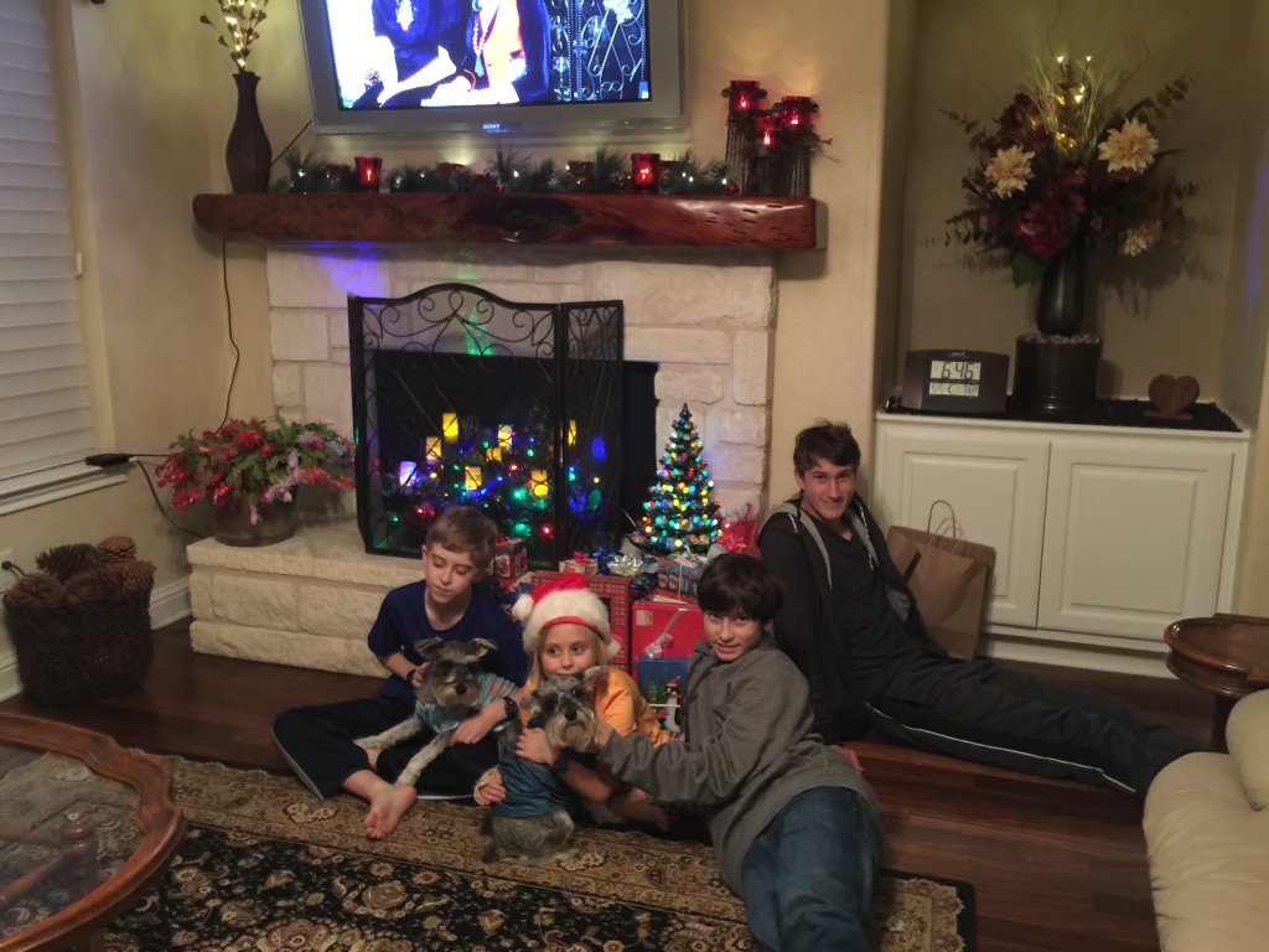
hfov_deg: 61.7
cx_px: 634
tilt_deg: -11.4
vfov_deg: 48.2
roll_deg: -0.2
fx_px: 1063
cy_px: 476
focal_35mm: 29
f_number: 2.2
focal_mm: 4.15
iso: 100
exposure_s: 1/4
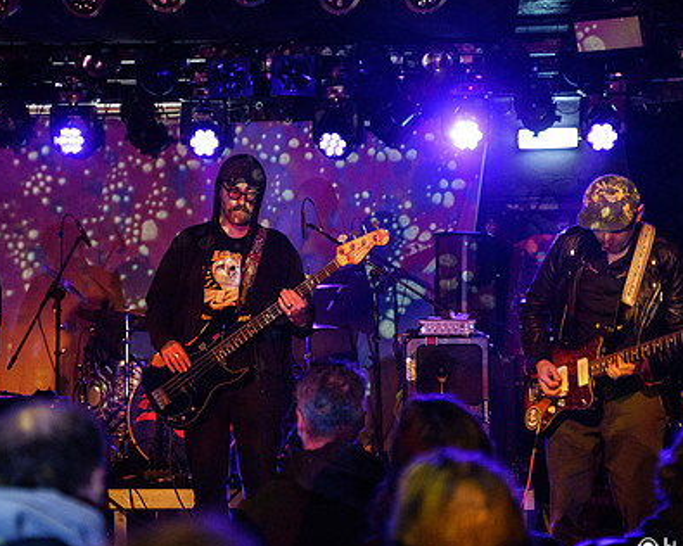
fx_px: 1839
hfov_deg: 21.0
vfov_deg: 16.9
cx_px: 289
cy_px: 269
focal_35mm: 91
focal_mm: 66
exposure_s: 1/125
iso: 6400
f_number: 2.8
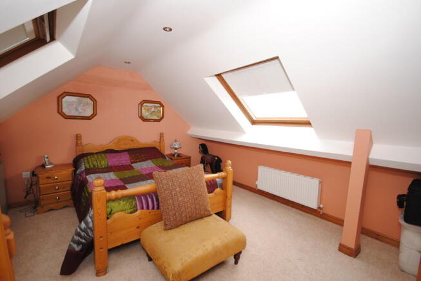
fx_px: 193
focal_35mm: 16
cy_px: 140
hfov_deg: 94.9
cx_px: 210
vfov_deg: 72.2
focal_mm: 11
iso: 200
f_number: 4.2
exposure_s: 1/60
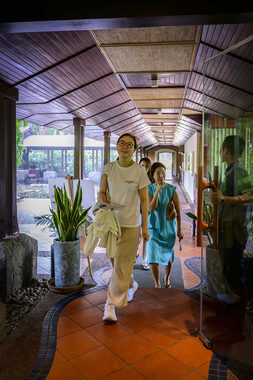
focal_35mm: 24
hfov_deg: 53.1
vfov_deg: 73.7
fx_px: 253
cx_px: 126
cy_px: 190
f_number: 3.5
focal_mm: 24
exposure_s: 1/250
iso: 2500
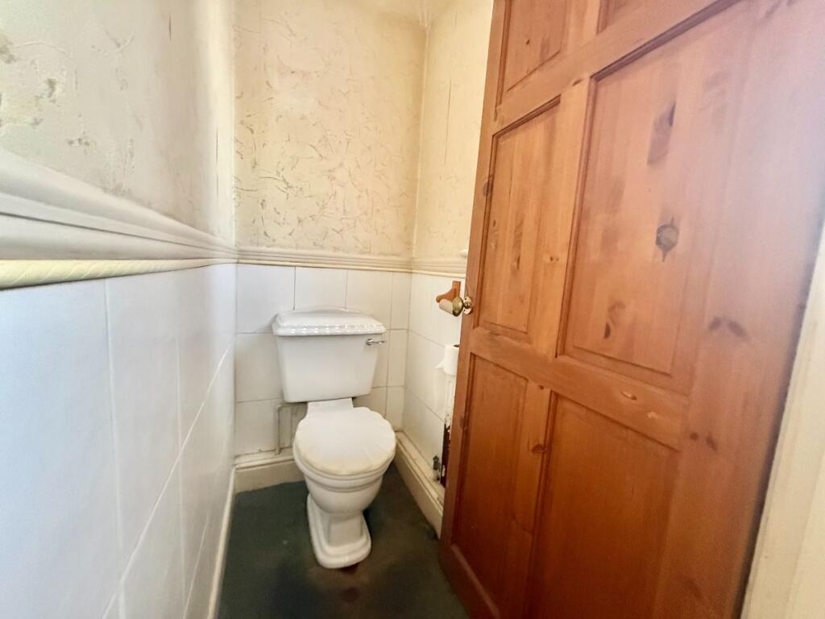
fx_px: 334
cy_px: 310
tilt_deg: -6.7
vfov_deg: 85.7
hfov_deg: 102.1
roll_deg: -2.6
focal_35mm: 14
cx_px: 412
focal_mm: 2.22
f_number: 2.2
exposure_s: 1/60
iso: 800
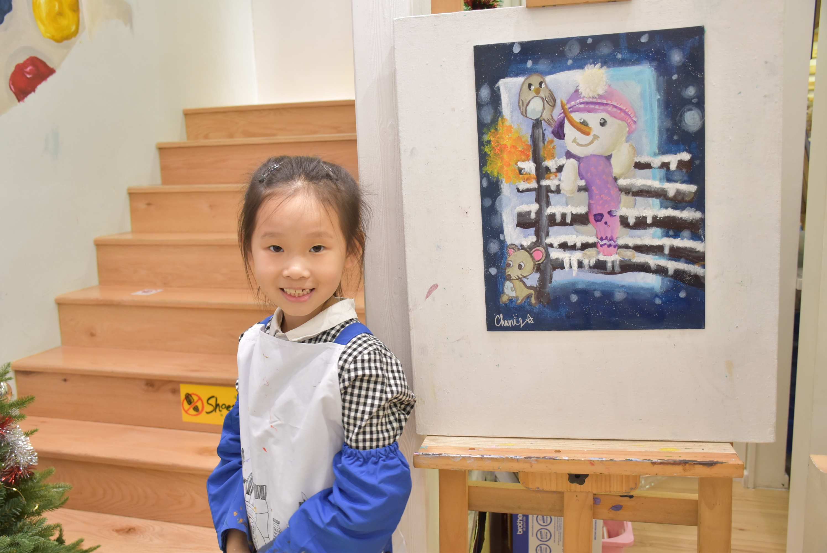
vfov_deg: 40.0
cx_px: 414
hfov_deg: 57.2
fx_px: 759
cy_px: 276
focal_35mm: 33
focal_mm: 22
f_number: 3.5
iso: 800
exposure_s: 1/80
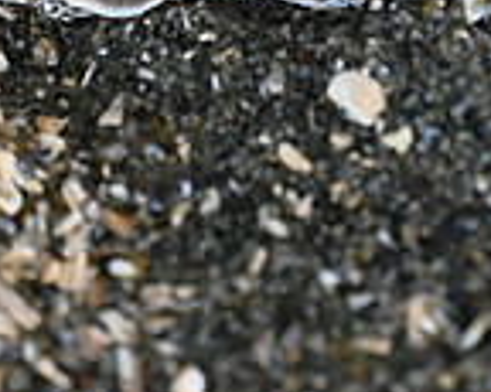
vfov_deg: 3.9
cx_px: 484
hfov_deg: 4.9
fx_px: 5751
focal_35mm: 396
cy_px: -261
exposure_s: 1/125
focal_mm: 105
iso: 220
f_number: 3
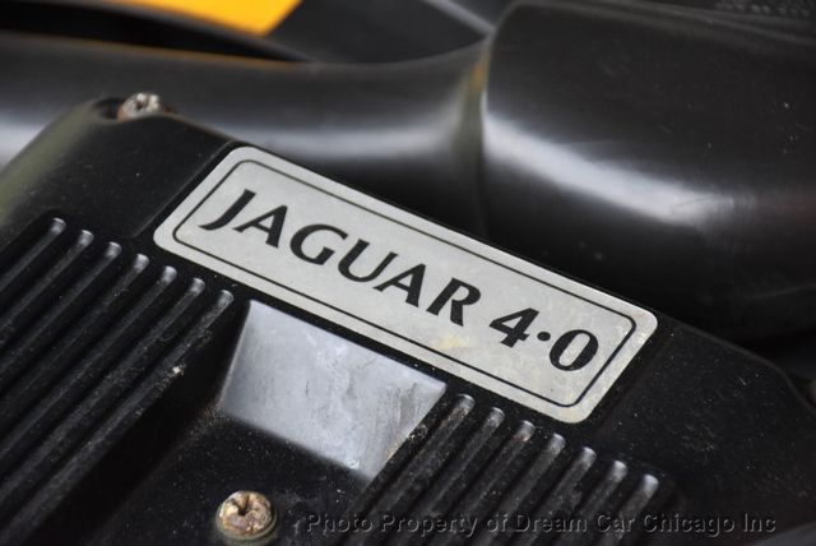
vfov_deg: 8.2
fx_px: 3811
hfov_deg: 12.2
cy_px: 273
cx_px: 408
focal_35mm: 168
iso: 1250
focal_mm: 112
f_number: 5.6
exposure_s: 1/250
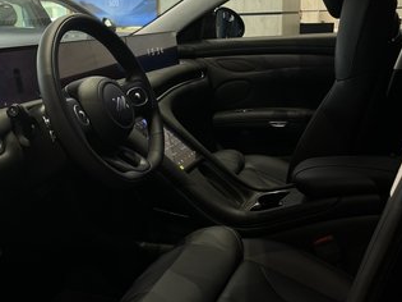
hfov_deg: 55.2
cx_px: 174
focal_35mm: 33
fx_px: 383
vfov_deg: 42.9
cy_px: 168
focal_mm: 5.1
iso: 125
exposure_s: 1/64
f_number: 1.6
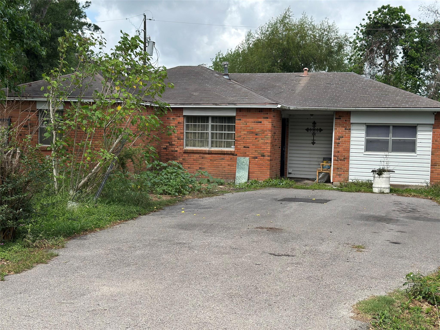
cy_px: 165
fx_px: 610
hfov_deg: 39.7
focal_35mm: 48
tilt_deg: -1.4
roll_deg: -1.8
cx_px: 220
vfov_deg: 30.3
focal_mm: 6.86
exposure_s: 1/3731
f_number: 1.78
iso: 80
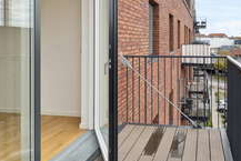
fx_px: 204
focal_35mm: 30
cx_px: 178
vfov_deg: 41.2
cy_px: 31
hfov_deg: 58.3
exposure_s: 1/50
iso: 200
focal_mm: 10.5
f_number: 8
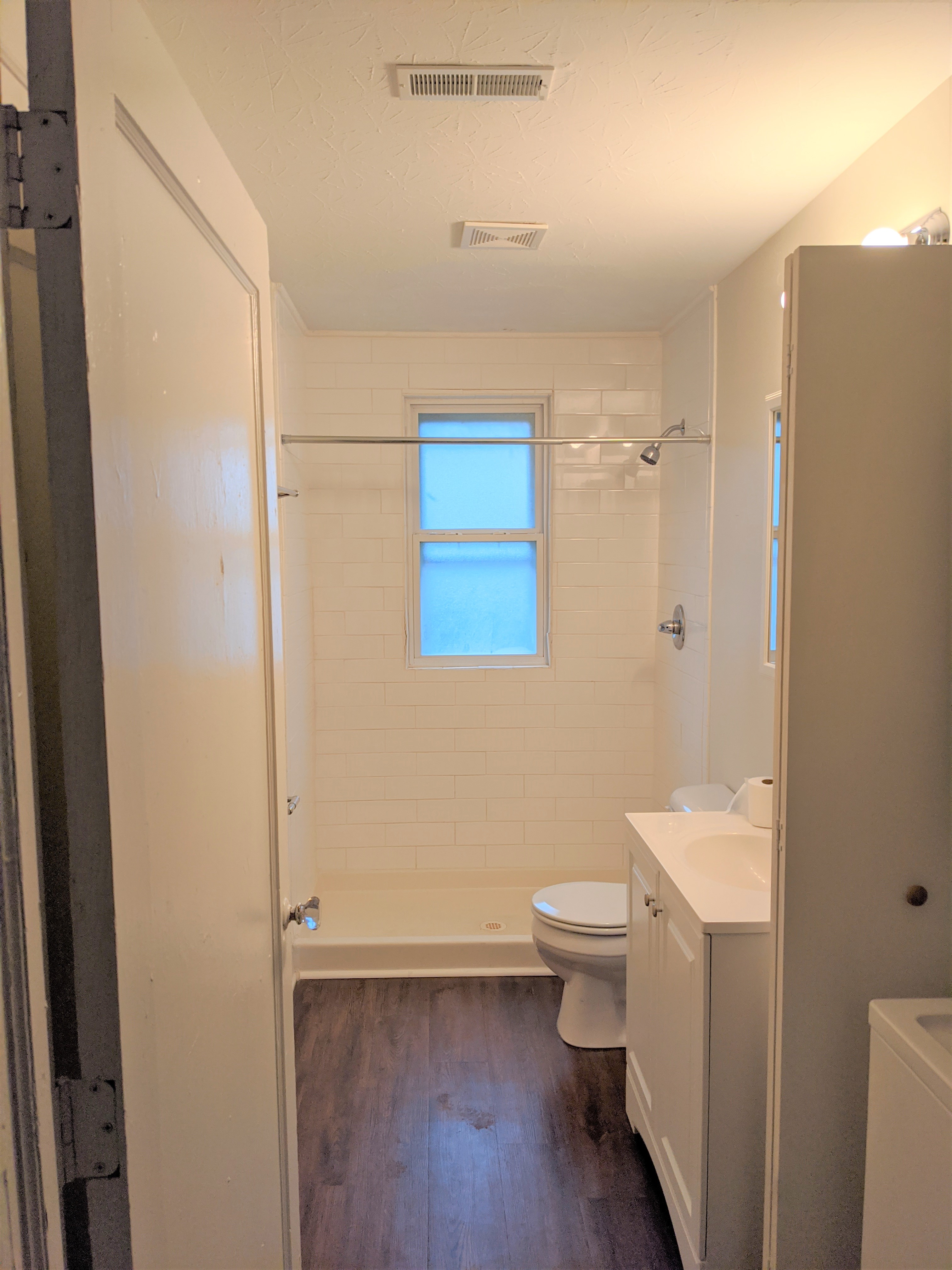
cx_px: 476
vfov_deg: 65.3
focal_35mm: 27
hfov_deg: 51.4
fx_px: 990
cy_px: 635
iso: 64
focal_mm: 4.38
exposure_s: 1/120
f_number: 1.73
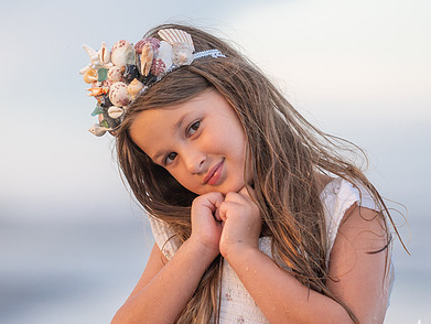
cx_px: 167
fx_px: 3290
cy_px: 155
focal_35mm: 264
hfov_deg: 7.5
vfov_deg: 5.6
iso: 640
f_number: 2.8
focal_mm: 170
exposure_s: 1/200
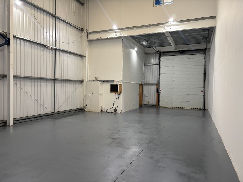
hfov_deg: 67.3
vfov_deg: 53.1
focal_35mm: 26
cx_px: 122
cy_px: 91
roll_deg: -0.4
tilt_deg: -1.3
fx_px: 183
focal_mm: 5.96
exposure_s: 1/50
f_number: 1.6
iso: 80
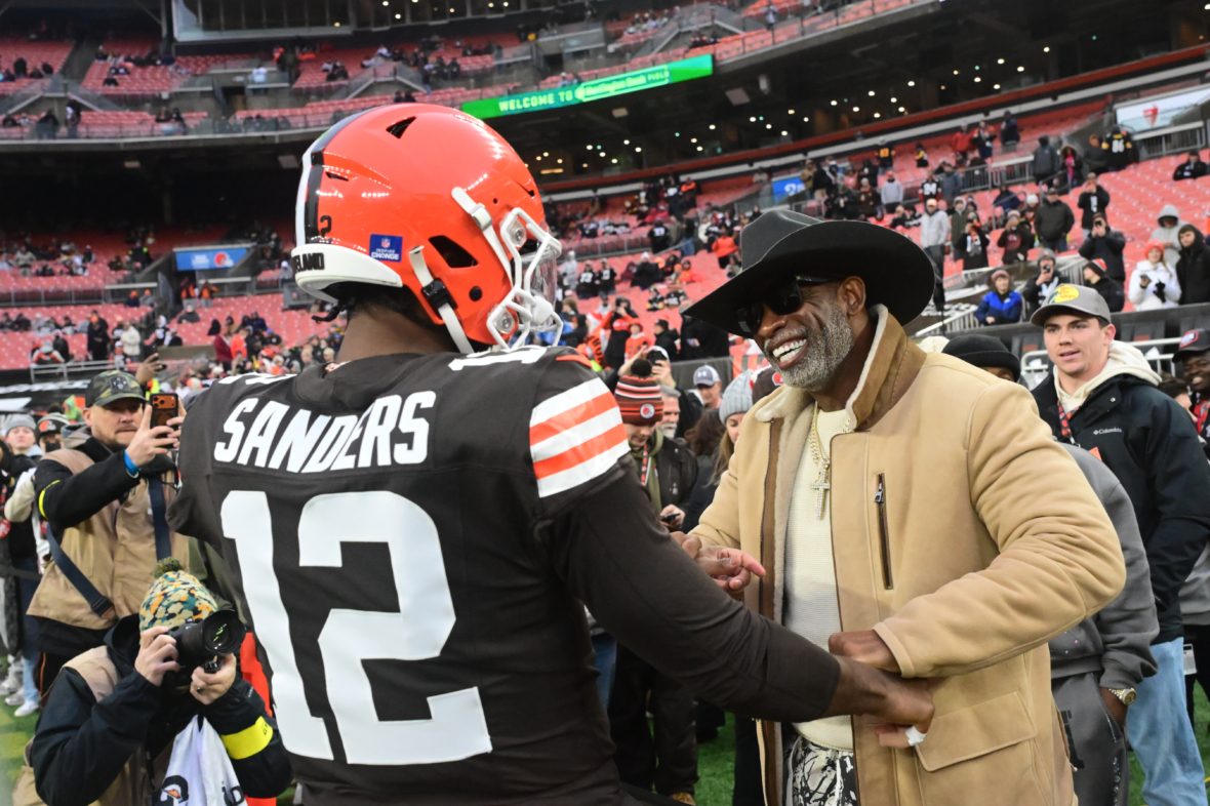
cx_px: 605
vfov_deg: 36.9
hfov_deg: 53.1
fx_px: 1210
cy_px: 403
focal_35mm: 36
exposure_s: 1/2500
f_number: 4
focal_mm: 24
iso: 5000
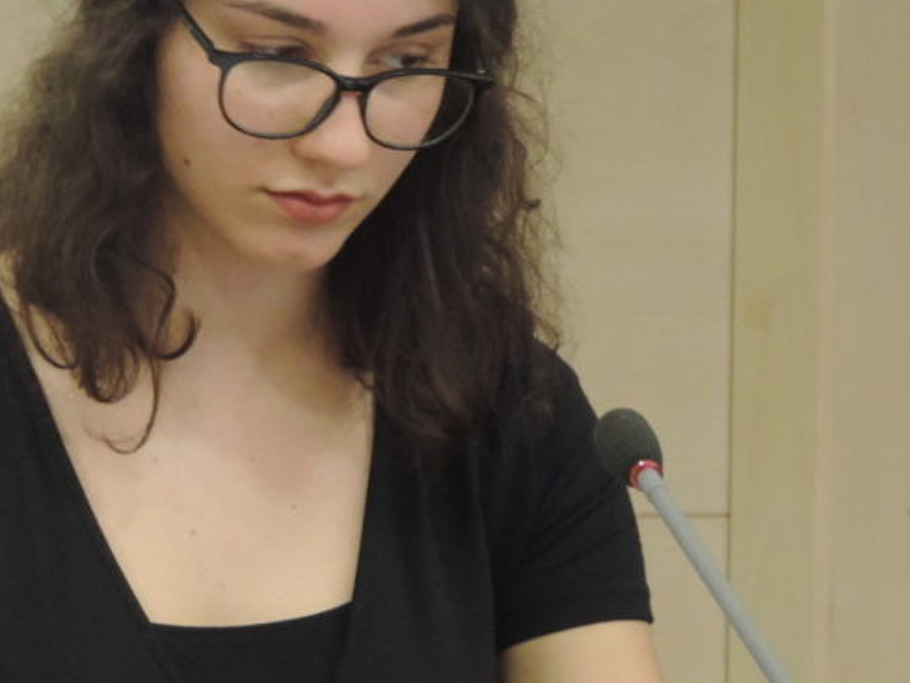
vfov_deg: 3.2
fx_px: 12385
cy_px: 234
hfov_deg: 4.2
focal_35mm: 471
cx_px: 288
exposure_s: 1/20
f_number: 4.6
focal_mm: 40.1
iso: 800
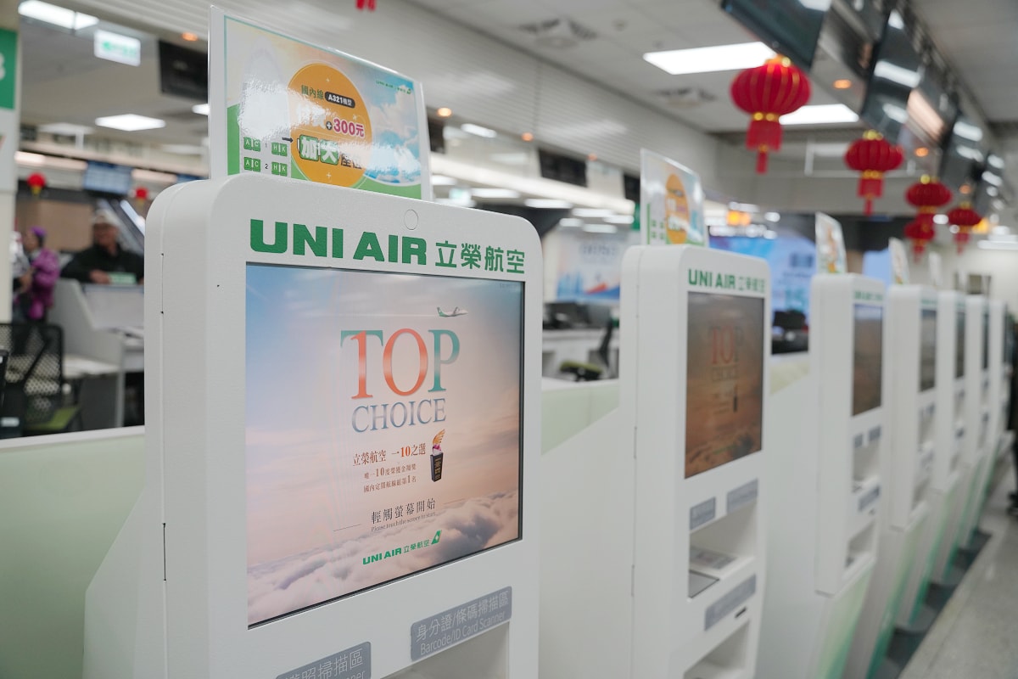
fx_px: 792
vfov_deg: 46.4
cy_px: 340
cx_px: 509
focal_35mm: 28
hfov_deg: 65.5
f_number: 4
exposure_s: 1/160
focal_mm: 28
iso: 800
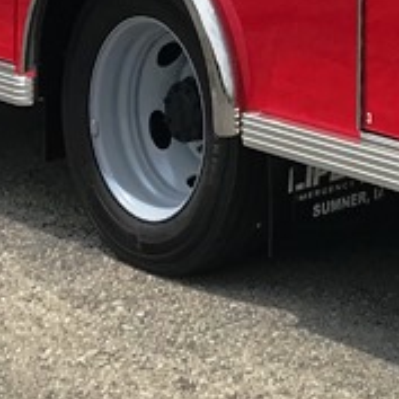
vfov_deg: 11.3
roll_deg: -1.7
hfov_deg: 12.0
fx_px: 1865
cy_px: -338
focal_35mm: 143
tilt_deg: +1.1
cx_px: 478
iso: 20
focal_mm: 3.99
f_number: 1.8
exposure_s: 1/3195
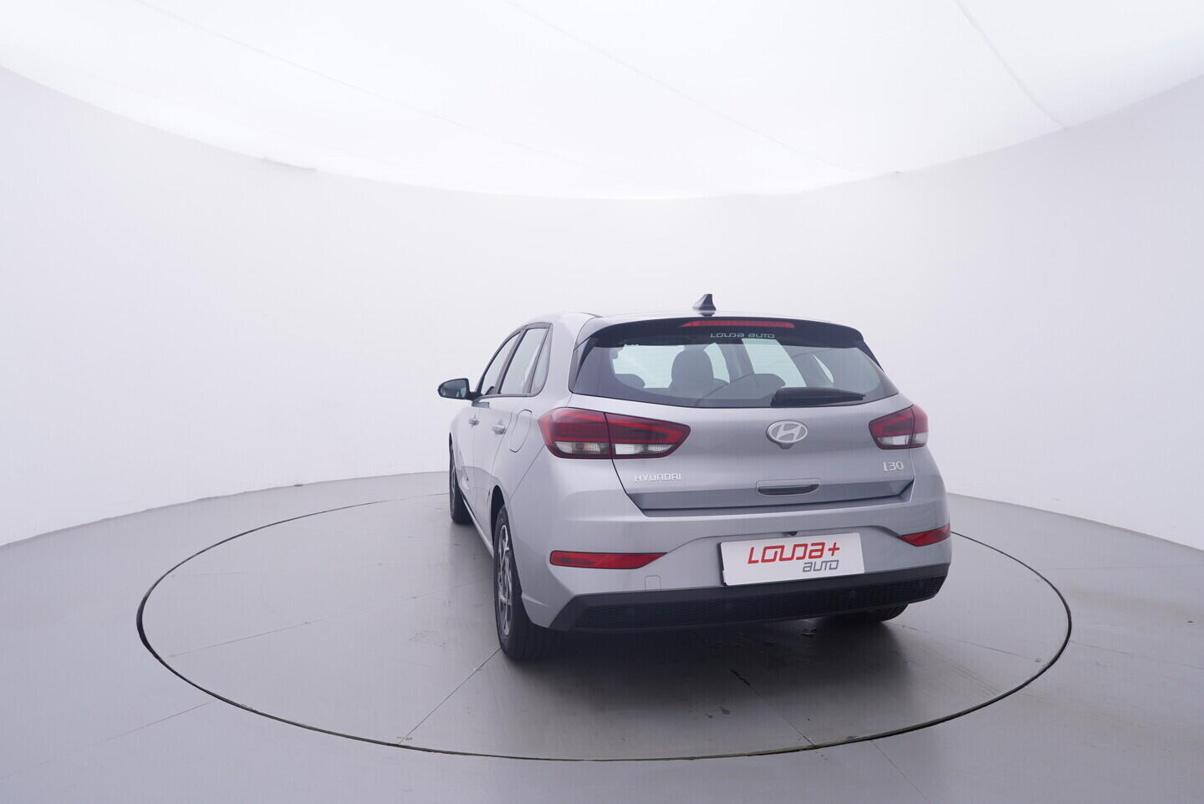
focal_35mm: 22
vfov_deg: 56.2
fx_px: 753
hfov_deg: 77.3
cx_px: 602
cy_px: 402
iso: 200
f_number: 5
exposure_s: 1/80
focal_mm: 15
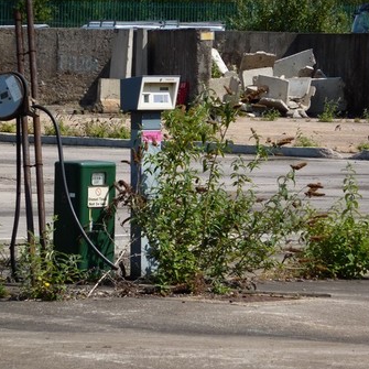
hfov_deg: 5.3
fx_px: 3980
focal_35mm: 330
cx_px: 134
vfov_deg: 5.3
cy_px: 184
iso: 80
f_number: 4.8
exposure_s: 1/400
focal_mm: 45.7
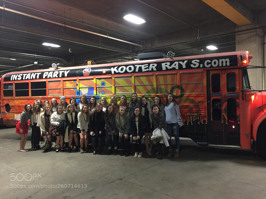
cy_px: 100
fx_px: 223
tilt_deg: -0.9
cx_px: 133
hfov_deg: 61.7
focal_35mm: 29
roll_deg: +1.2
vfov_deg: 48.2
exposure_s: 1/4
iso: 80
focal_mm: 4.15
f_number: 2.2
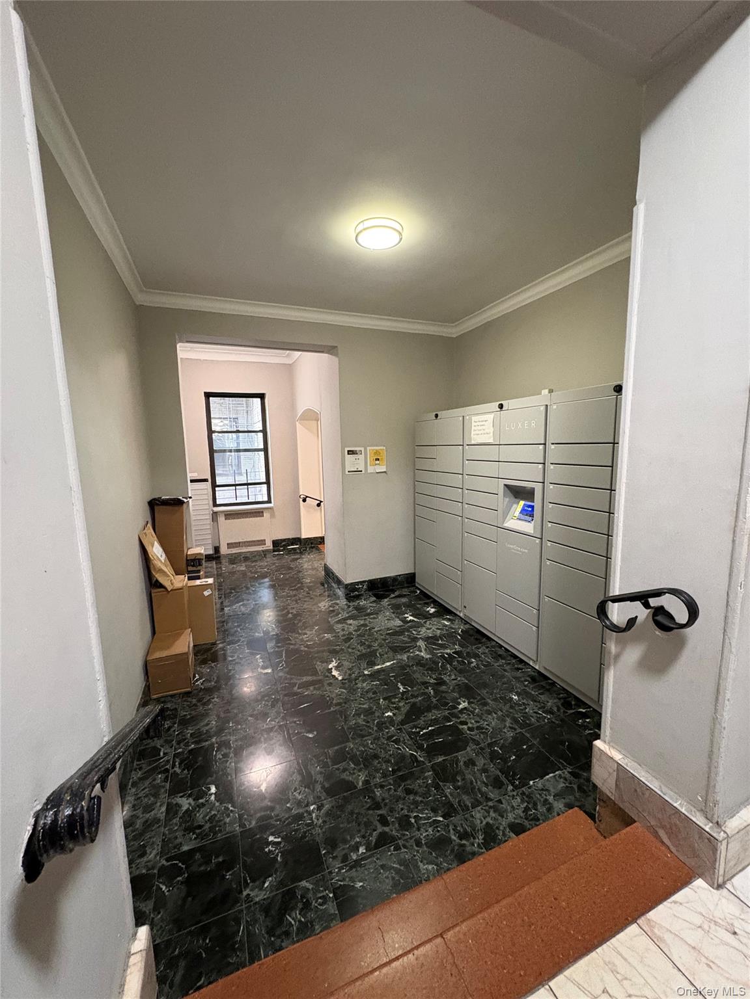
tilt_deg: -6.6
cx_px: 375
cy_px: 500
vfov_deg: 102.1
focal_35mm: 14
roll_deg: +0.7
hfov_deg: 85.7
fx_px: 404
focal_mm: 2.22
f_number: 2.2
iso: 800
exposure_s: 1/40
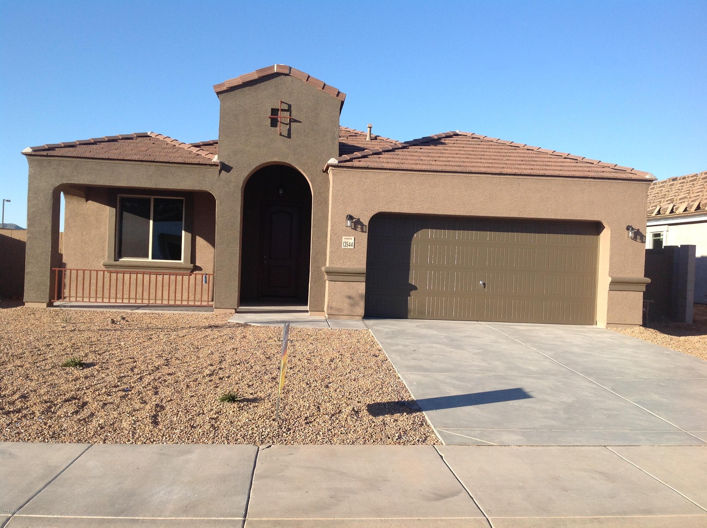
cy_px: 264
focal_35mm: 35
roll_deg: -0.8
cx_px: 354
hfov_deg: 52.7
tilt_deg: -0.2
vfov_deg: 40.6
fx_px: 714
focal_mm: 4.28
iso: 50
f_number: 2.4
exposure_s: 1/1163
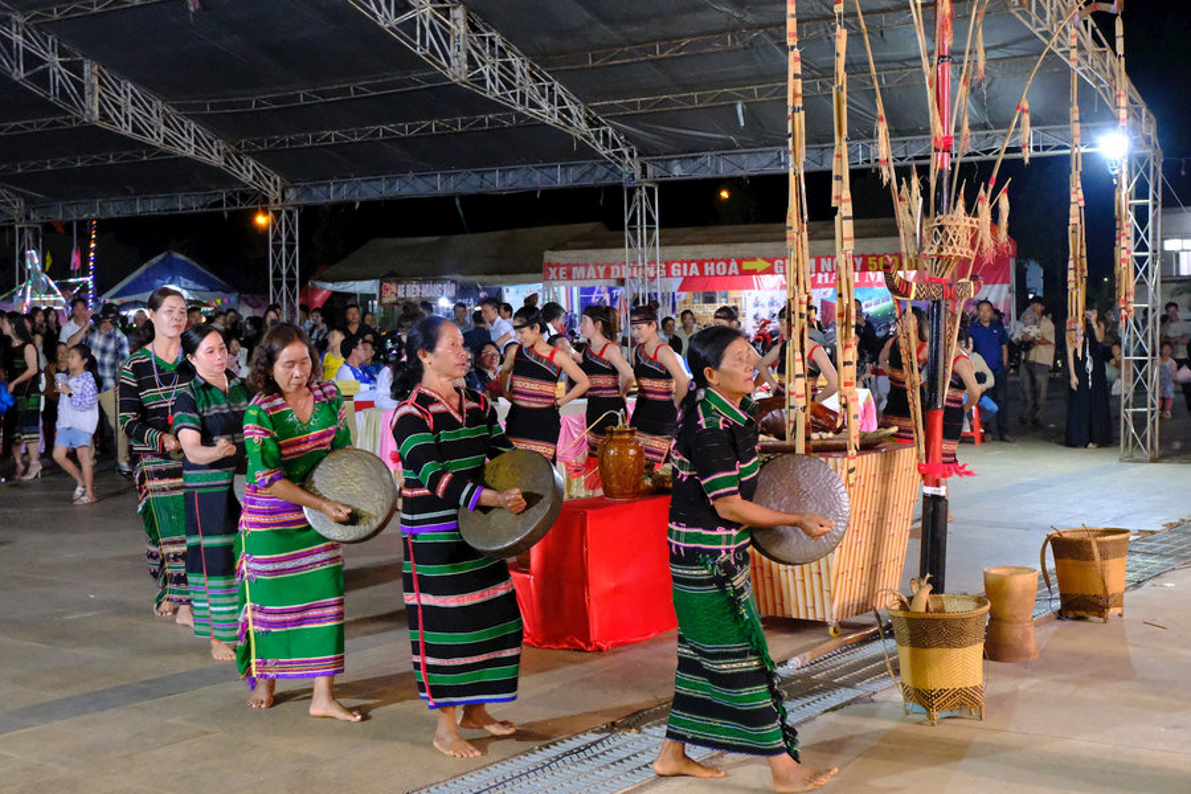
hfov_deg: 48.5
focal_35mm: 40
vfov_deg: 33.4
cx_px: 596
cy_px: 397
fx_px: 1323
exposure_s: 1/150
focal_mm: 26.4
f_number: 4.4
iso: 12800
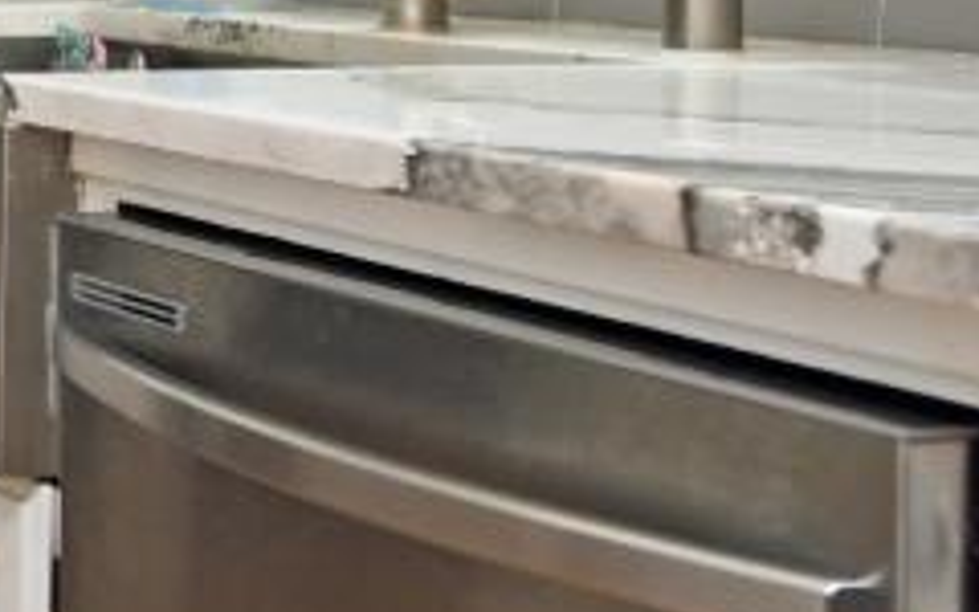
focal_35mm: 89
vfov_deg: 14.5
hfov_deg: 15.9
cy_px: 29
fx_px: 2375
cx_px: -1175
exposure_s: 1/60
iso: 110
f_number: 4
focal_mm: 14
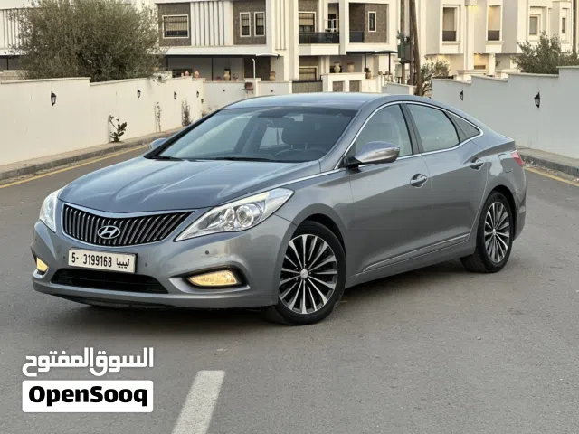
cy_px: 217
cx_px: 290
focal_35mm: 77
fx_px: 1288
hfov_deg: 25.3
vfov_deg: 19.1
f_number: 2.8
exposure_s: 1/121
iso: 64
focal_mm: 9
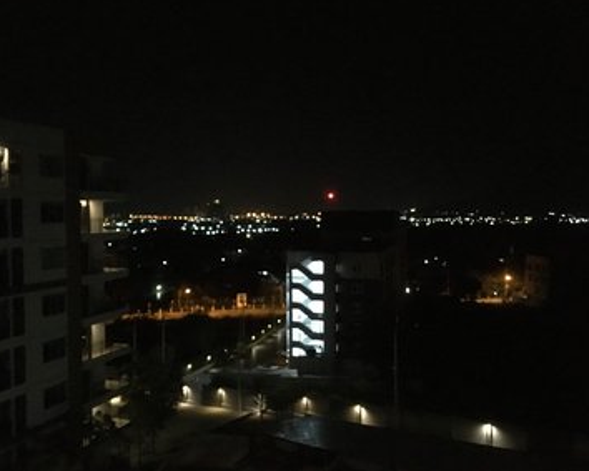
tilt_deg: -1.3
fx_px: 558
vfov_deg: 45.8
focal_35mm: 32
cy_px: 226
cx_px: 263
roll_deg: +0.3
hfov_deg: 55.6
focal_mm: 4.15
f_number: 2.2
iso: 2000
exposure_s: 1/17
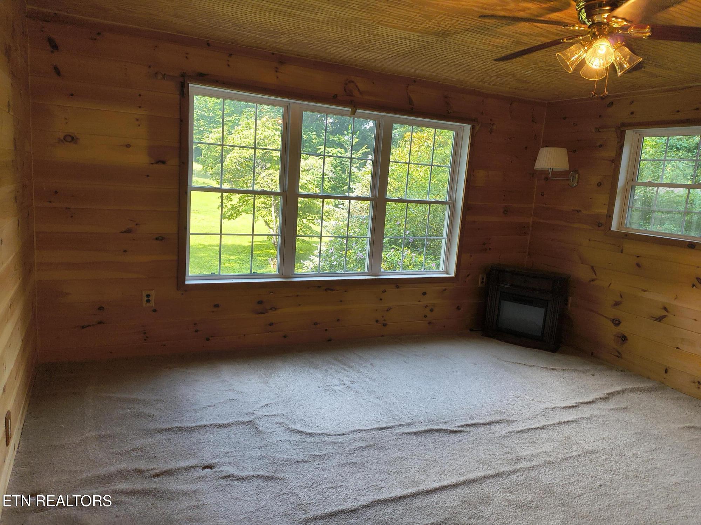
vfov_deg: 54.9
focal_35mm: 25
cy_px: 262
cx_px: 350
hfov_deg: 69.4
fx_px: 506
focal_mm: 4.68
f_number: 1.7
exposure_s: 1/120
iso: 316
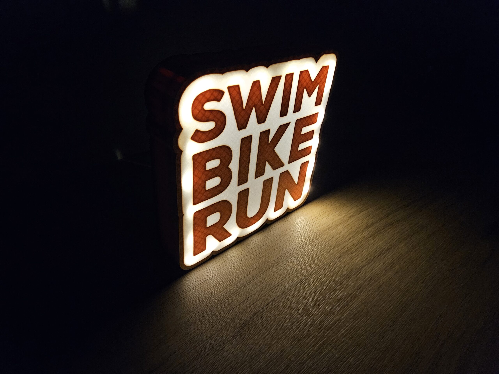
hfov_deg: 73.9
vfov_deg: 58.9
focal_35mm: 23
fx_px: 332
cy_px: 187
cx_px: 250
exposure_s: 1/33
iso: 640
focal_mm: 5.4
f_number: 1.8
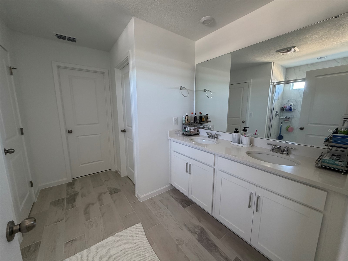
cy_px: 130
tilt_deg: -8.8
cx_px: 174
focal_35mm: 14
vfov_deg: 85.7
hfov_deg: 102.1
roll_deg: +0.7
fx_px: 141
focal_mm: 2.22
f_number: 2.2
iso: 320
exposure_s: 1/64
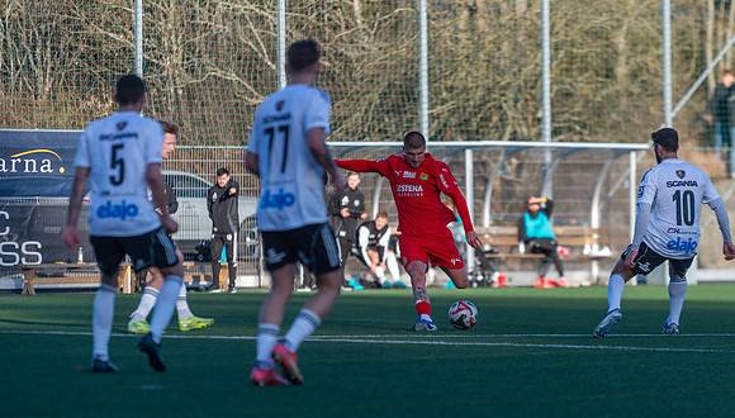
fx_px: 4798
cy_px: 282
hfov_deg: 8.8
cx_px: 424
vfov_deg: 5.0
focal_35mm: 246
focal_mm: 200
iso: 100
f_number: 3.2
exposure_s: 1/1000
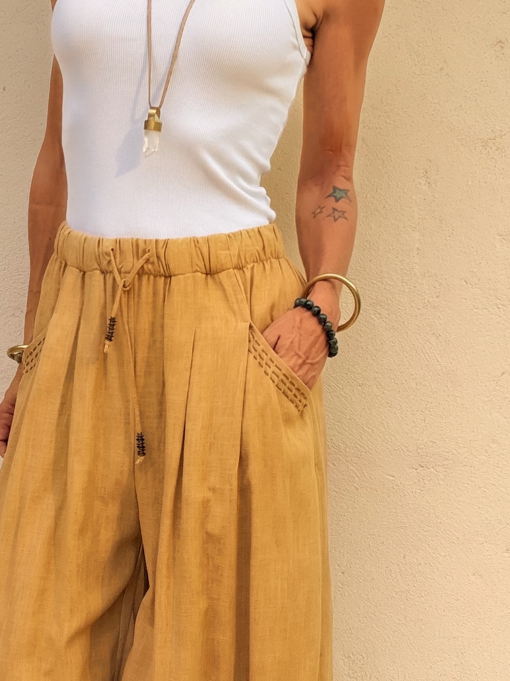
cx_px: 203
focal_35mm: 42
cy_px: 211
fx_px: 825
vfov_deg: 44.0
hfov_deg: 34.2
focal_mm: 2.71
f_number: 1.9
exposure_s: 1/923
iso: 25
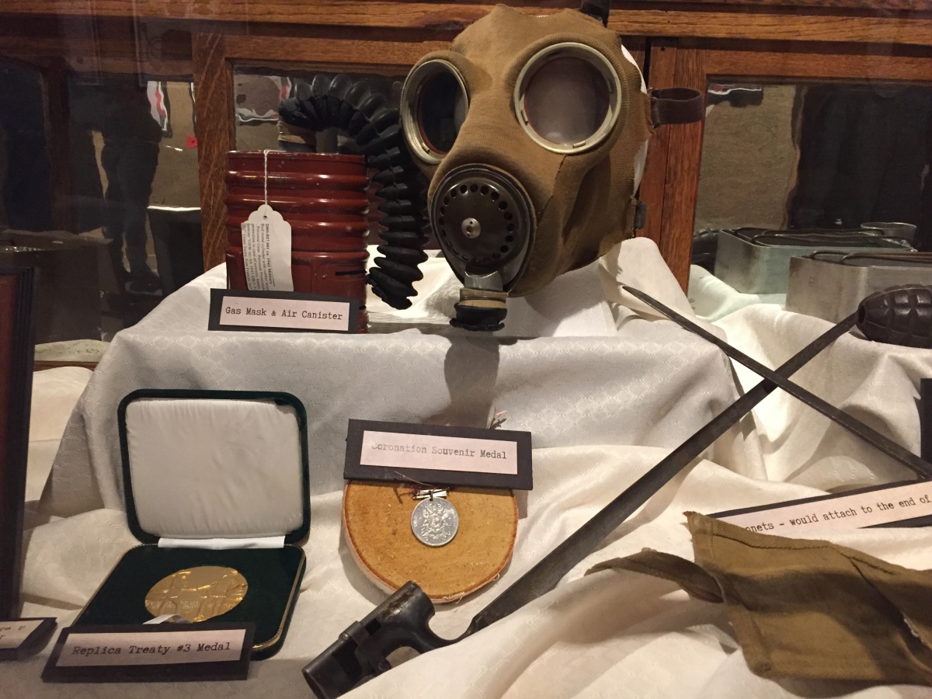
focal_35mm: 29
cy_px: 350
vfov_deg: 48.2
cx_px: 466
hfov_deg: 61.7
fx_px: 781
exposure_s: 1/30
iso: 200
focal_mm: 4.15
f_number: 2.2
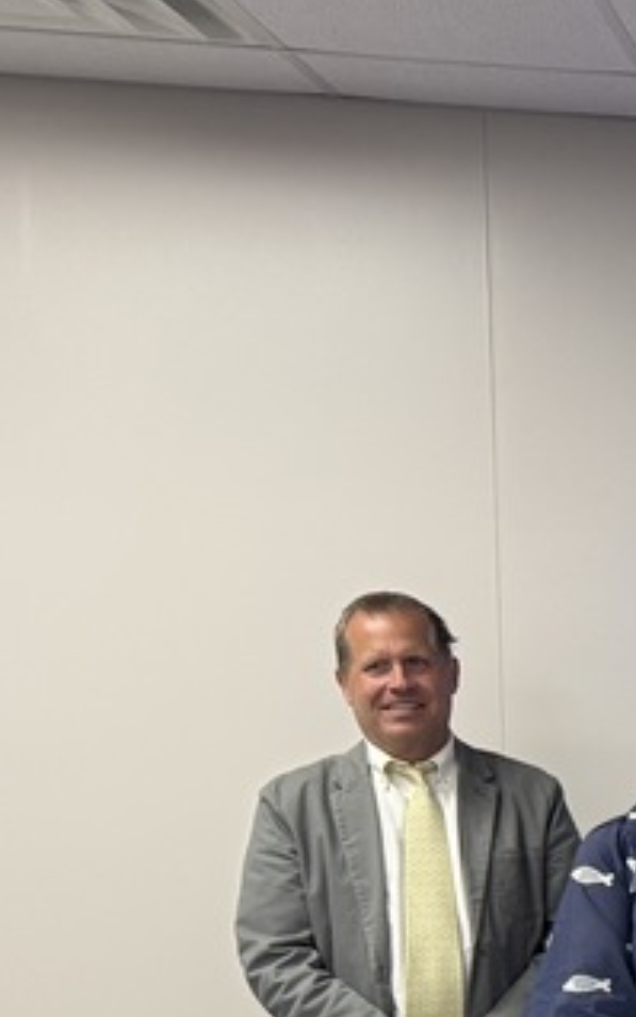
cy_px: 982
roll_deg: +0.6
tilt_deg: -5.1
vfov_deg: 24.2
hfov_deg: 12.3
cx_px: 1569
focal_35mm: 82
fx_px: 2272
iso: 160
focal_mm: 6.76
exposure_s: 1/120
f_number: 1.78
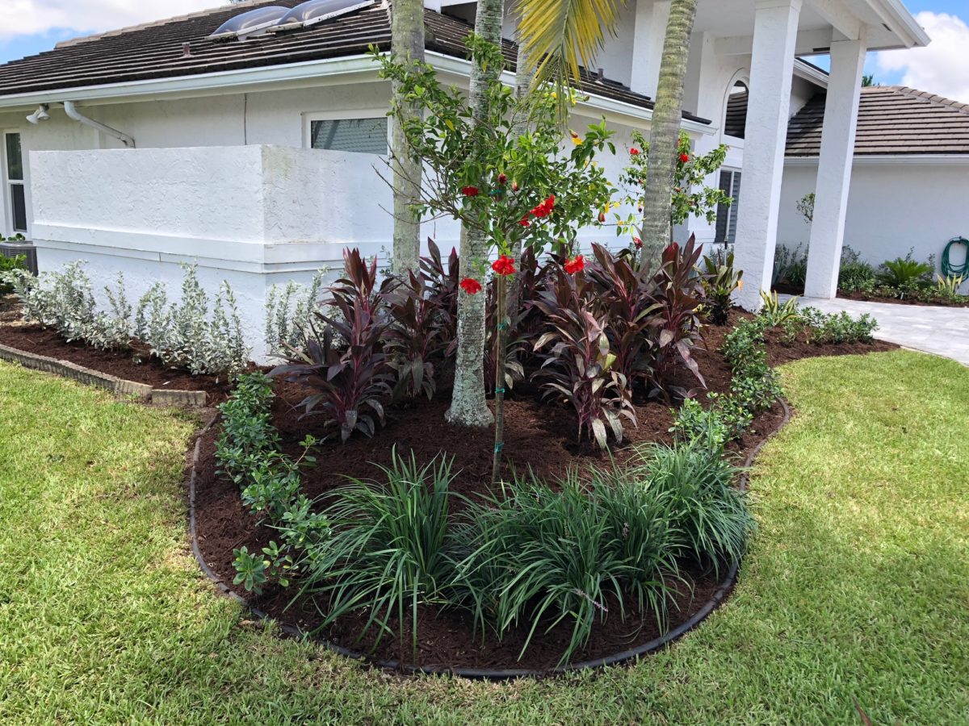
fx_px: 784
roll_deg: -1.7
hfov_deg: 63.4
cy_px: 363
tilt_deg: -9.0
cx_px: 484
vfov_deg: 49.7
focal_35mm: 28
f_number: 1.8
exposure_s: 1/432
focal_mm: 3.99
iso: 20
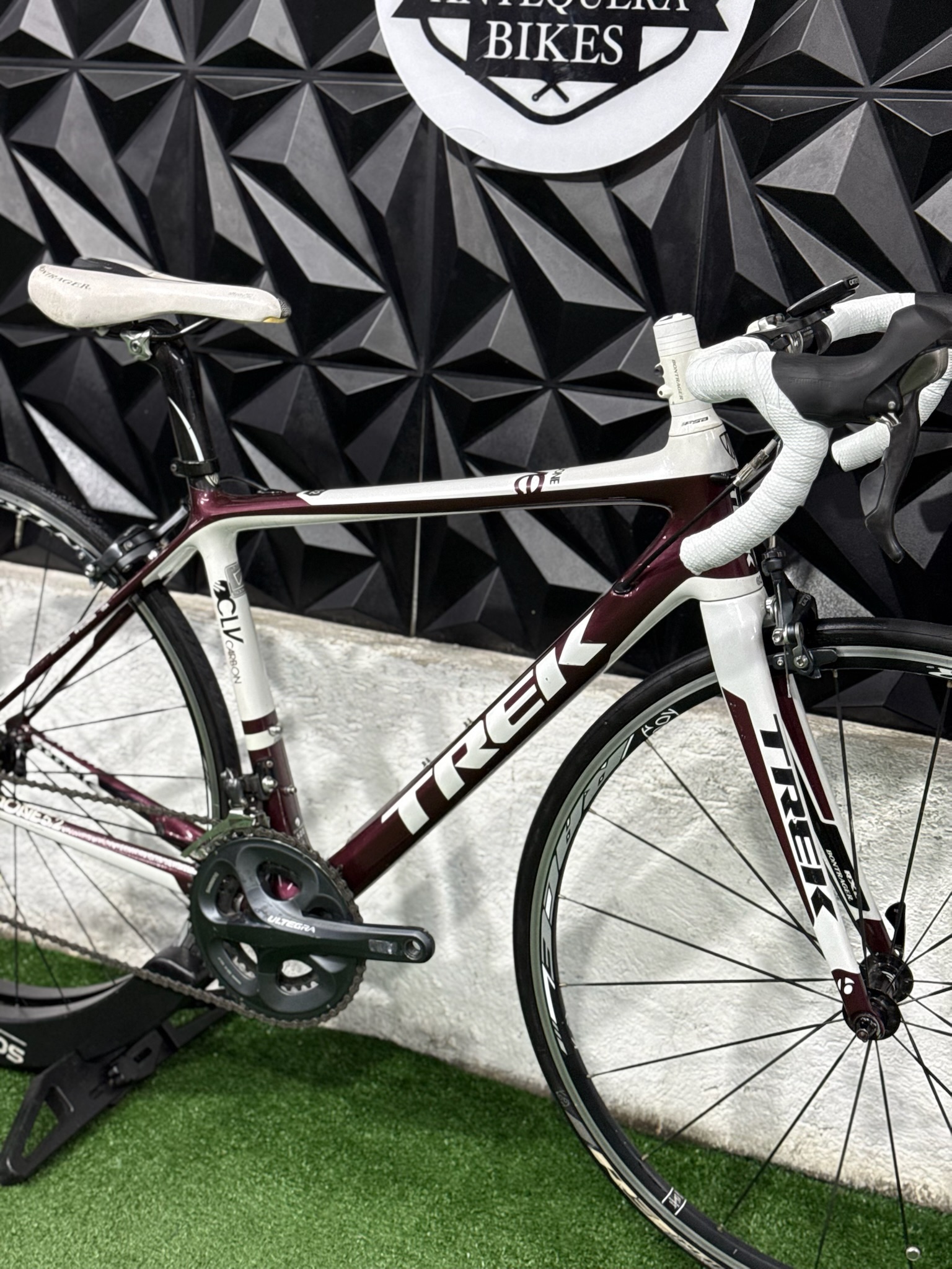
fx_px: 1760
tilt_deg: -14.9
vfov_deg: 39.7
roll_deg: -2.8
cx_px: 476
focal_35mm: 48
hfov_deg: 30.3
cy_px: 634
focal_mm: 6.76
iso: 160
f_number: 1.78
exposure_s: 1/60
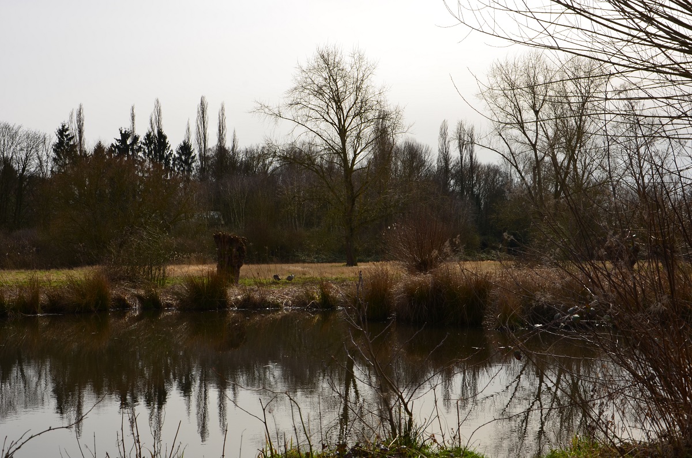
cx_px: 346
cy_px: 229
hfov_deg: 41.2
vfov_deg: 27.9
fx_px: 920
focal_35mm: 48
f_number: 11
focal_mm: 32
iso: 100
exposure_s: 1/160
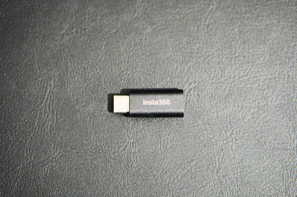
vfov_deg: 16.6
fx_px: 676
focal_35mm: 82
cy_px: 95
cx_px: 149
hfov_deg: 24.8
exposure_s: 1/125
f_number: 1.8
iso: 6400
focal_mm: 50
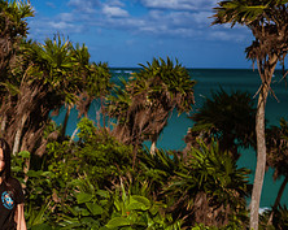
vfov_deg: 17.6
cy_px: 198
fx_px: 732
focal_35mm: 86
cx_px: 31
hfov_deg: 21.8
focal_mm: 35
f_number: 1.8
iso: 100
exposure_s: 1/8000
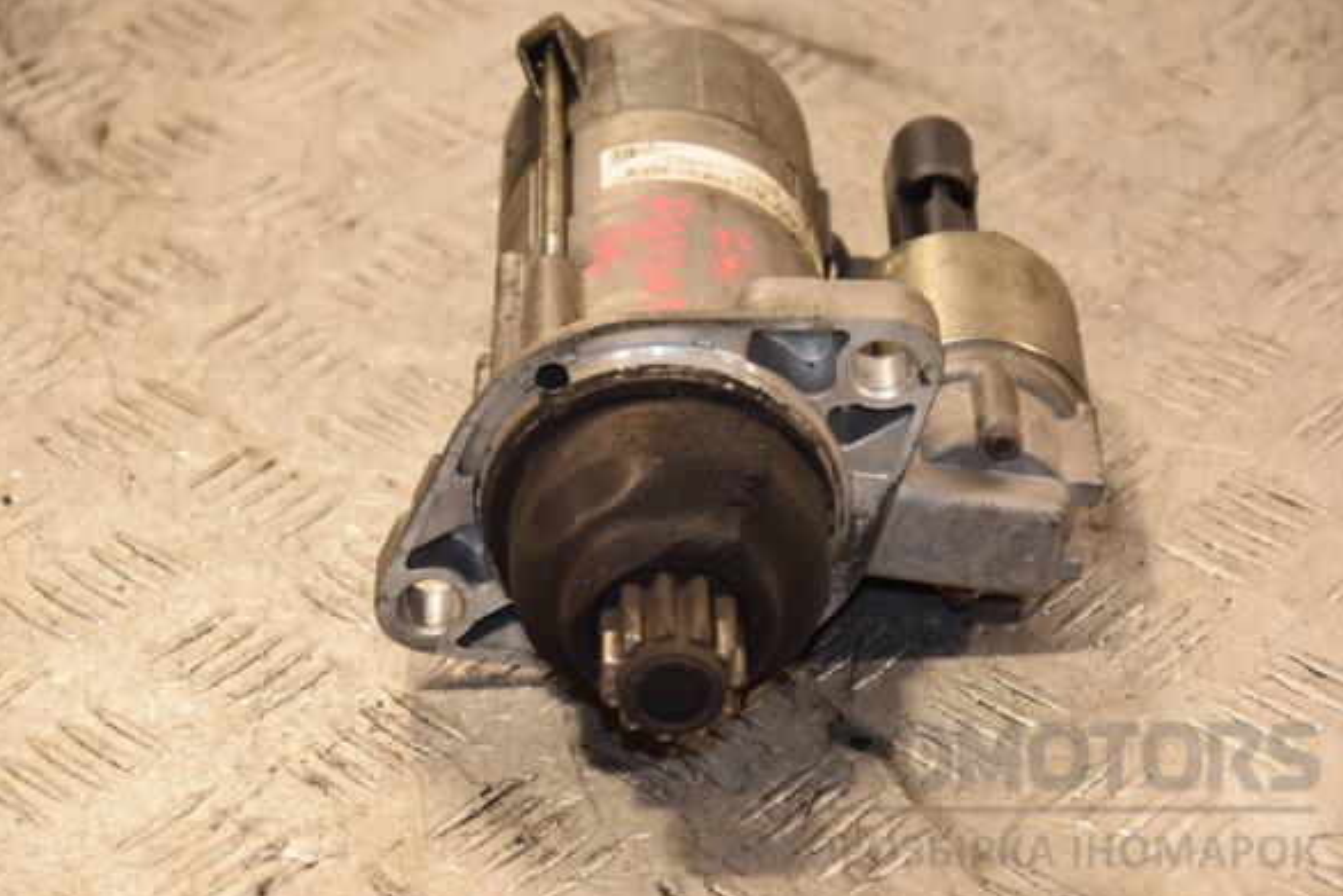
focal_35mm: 131
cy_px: 451
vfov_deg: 10.5
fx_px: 4870
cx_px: 676
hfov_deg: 15.7
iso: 800
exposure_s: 1/160
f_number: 5.6
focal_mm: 85
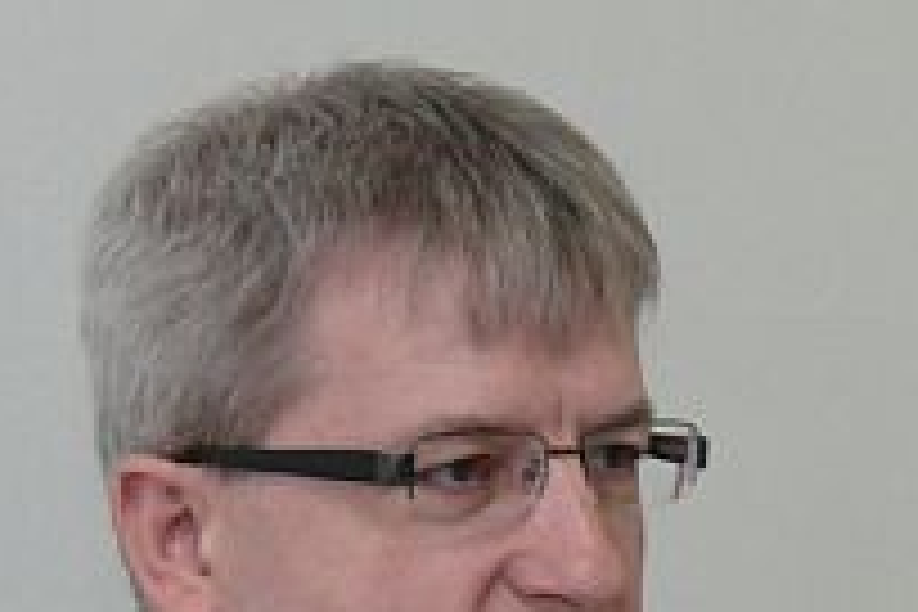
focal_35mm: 340
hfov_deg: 6.0
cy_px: 688
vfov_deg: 4.0
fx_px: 8669
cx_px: 855
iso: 100
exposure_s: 1/30
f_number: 3.2
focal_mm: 17.5
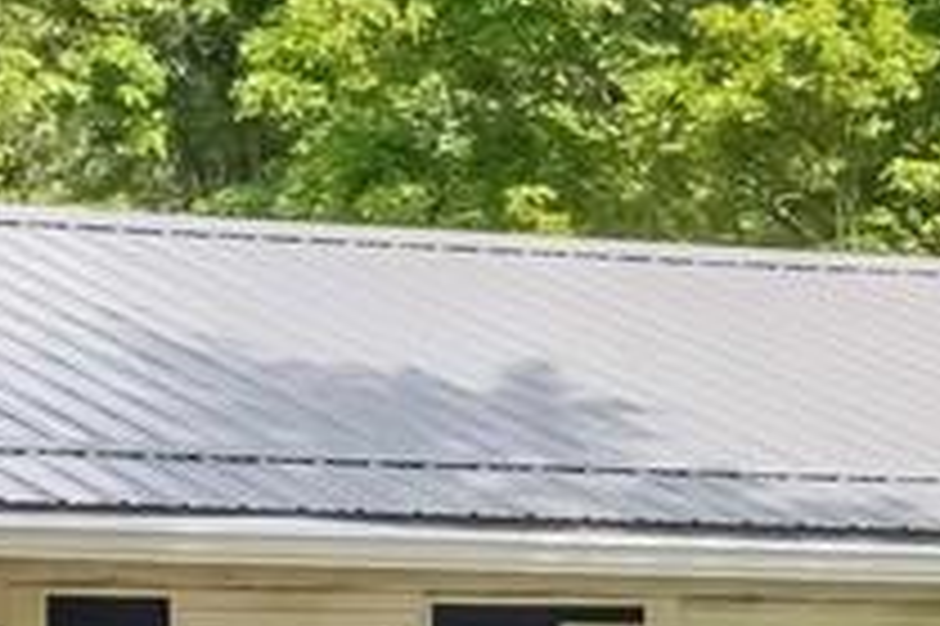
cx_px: -99
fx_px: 5035
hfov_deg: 10.5
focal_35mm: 193
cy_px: 878
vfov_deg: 7.0
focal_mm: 19
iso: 640
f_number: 10
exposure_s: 1/640
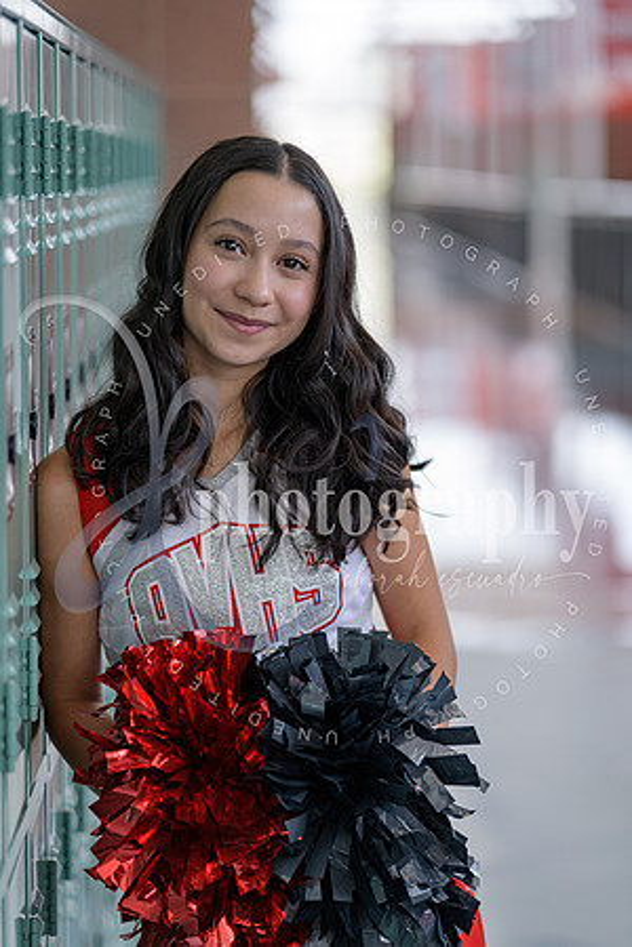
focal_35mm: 130
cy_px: 474
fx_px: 3423
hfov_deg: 10.5
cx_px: 316
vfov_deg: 15.8
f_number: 2.8
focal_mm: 130
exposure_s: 1/125
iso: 250
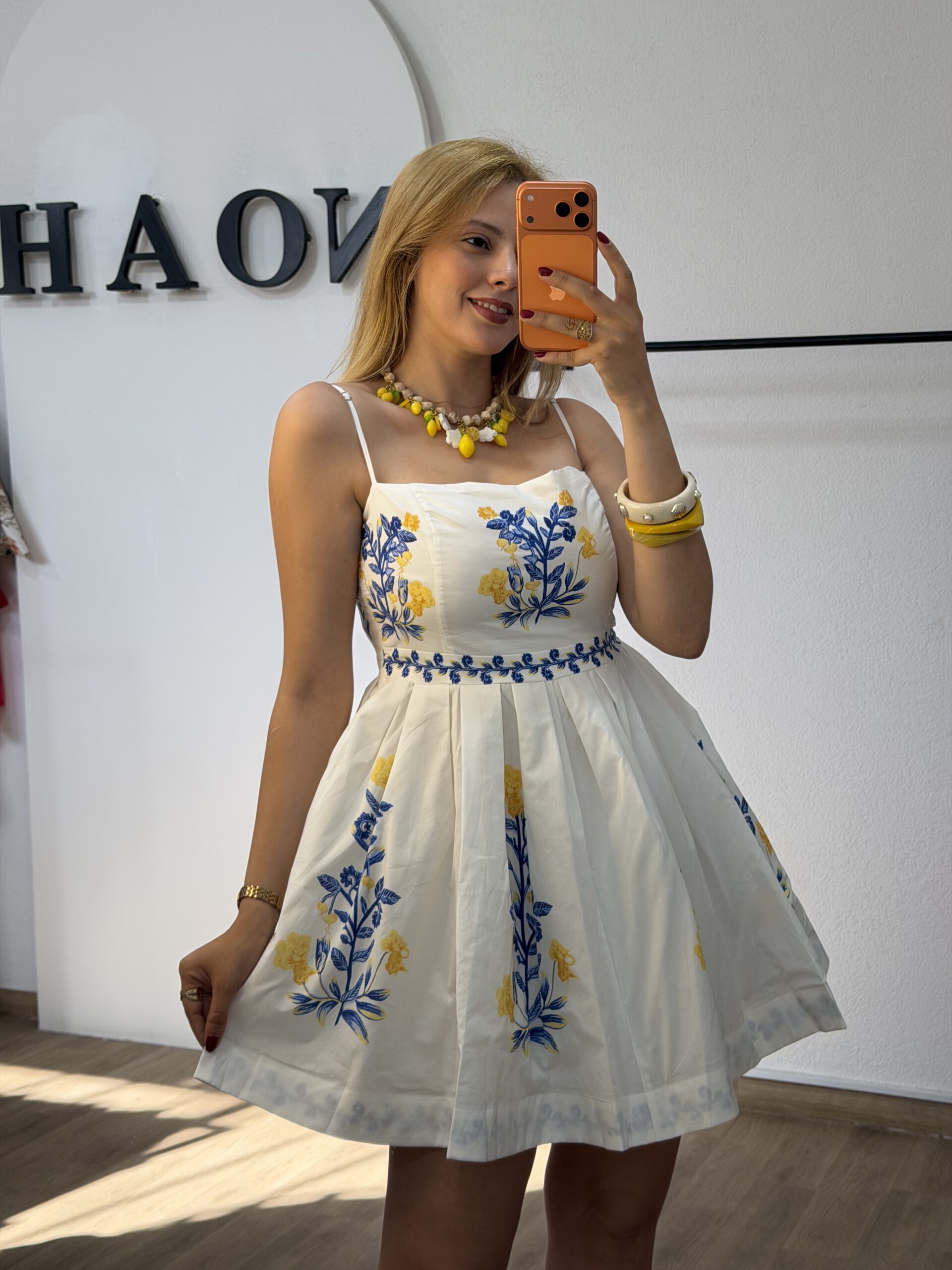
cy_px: 635
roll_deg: +1.6
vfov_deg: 39.7
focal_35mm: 48
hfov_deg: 30.3
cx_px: 476
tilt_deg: -21.8
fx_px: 1760
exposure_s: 1/169
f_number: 1.78
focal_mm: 6.76
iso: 64
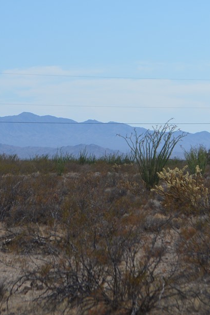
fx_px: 1268
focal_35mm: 145
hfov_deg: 9.5
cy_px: 134
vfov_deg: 14.2
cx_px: 118
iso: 400
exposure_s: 1/2000
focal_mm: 55
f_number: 8
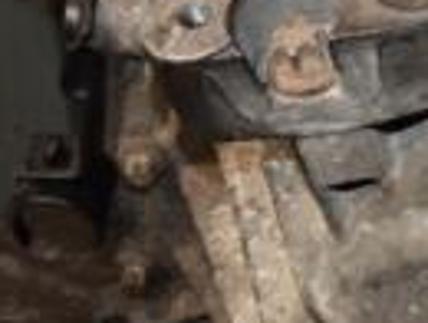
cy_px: -23
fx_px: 2143
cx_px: 606
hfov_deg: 11.0
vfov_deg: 8.5
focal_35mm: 173
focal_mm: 26
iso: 800
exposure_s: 1/60
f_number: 5
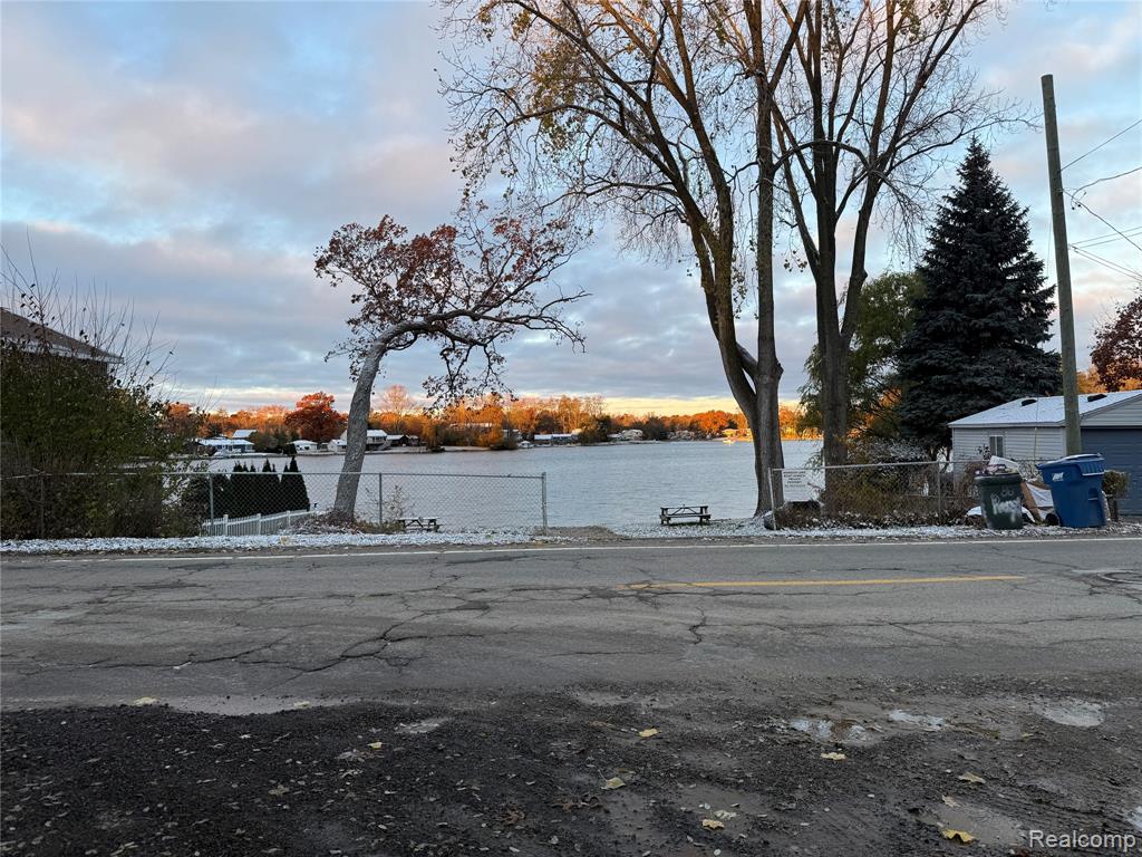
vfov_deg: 56.8
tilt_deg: +1.2
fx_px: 792
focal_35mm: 24
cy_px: 428
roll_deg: +1.8
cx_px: 571
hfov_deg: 71.6
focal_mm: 6.76
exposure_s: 1/407
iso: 80
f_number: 1.78
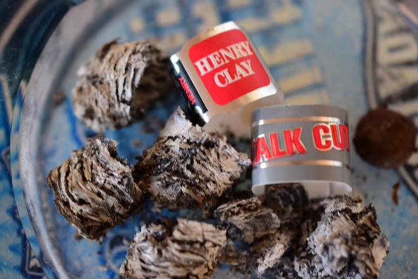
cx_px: 209
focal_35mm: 60
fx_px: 697
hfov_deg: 33.4
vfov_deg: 22.6
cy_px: 140
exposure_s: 1/80
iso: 400
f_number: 3.2
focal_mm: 40
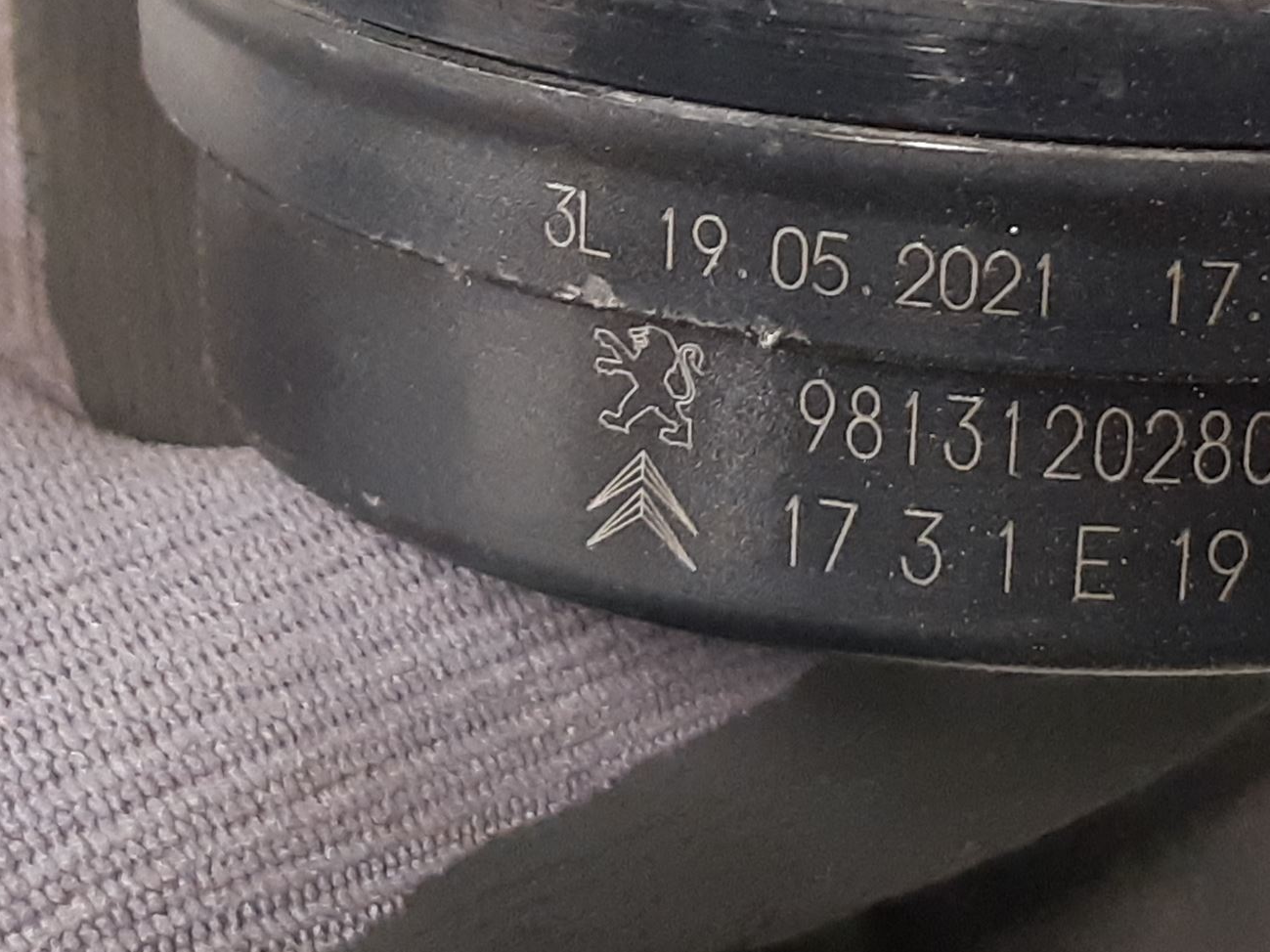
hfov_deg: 44.3
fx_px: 1504
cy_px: 325
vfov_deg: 34.8
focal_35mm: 41
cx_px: 949
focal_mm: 3.93
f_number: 1.7
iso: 320
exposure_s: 1/25
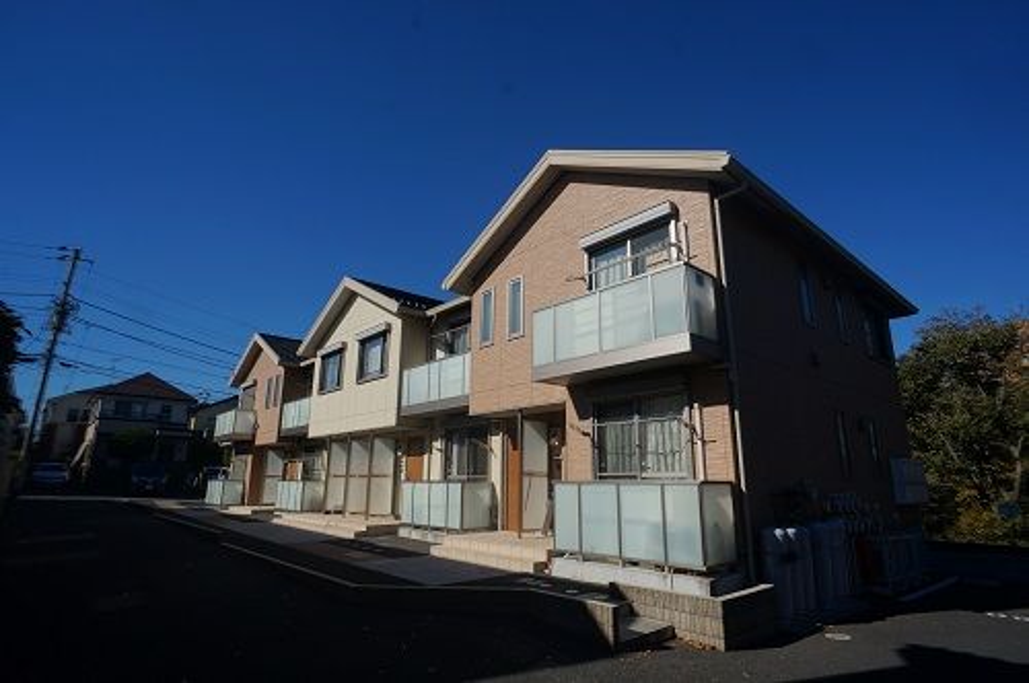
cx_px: 514
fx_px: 685
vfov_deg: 53.0
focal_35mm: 24
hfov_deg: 73.8
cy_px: 342
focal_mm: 16
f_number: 11
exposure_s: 1/400
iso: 200
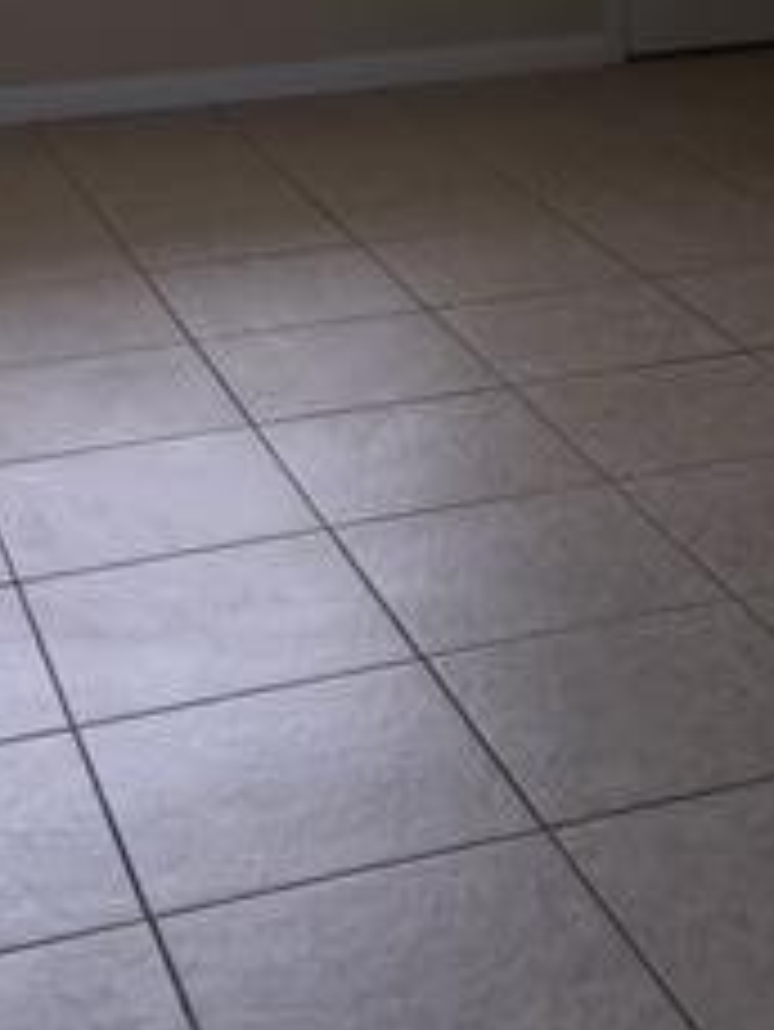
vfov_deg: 22.5
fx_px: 2413
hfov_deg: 18.1
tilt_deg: -8.5
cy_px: -153
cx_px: 603
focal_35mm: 81
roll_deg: +0.0
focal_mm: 4.15
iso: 25
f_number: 2.2
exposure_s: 1/60
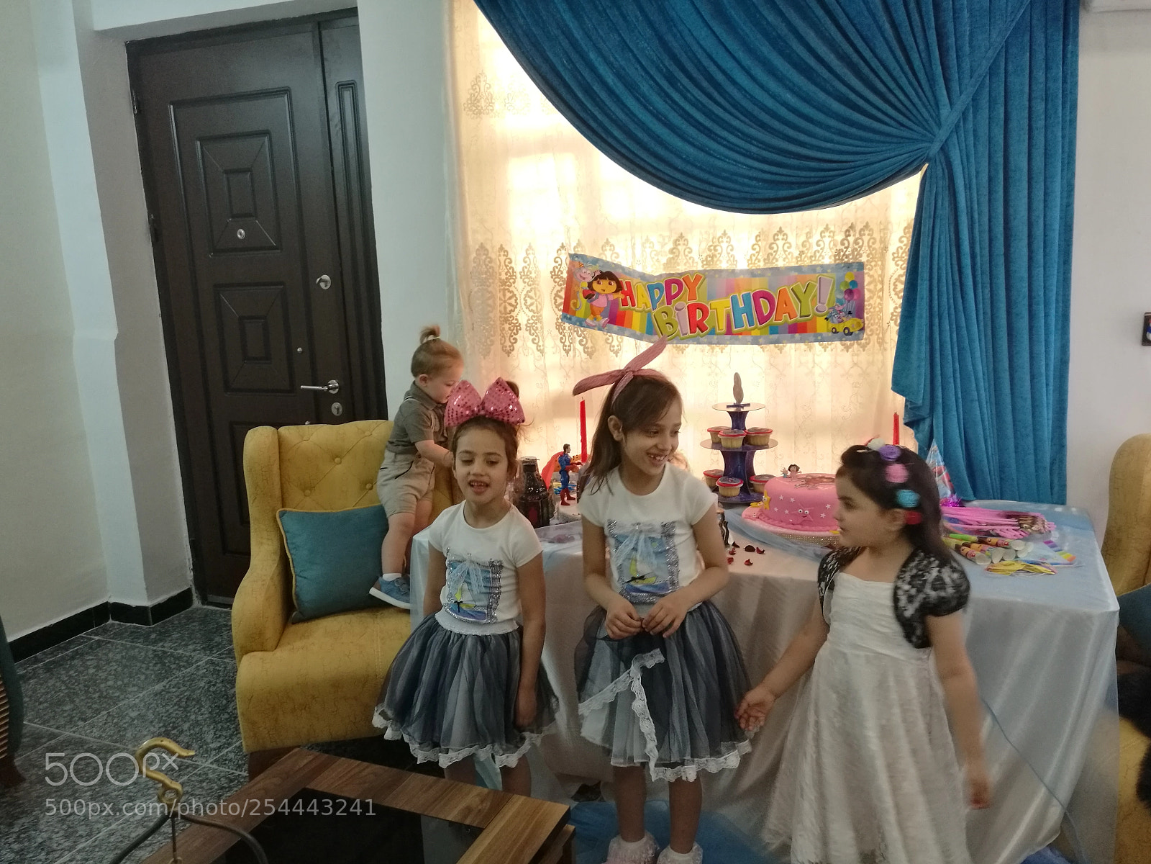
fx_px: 898
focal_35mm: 27
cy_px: 432
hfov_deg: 65.3
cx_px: 576
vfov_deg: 51.4
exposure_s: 1/33.3
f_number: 2
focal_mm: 4.04
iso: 400
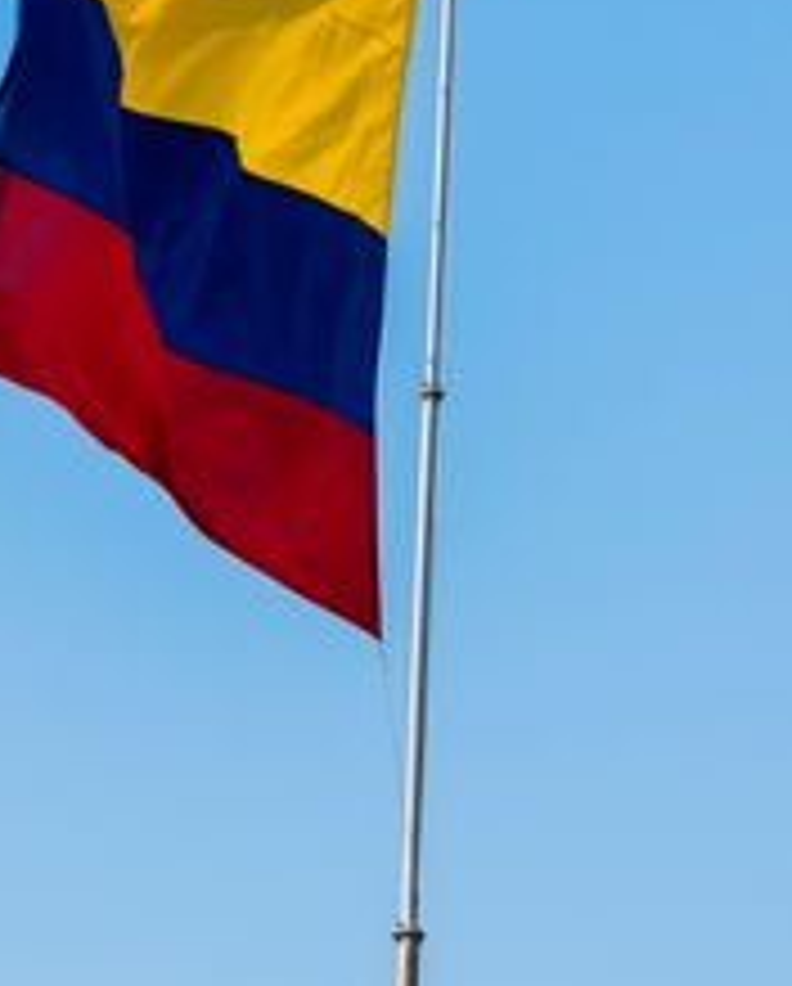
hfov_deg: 7.9
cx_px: 151
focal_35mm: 197
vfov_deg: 9.8
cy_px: 365
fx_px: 5756
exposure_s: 1/400
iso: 100
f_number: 8
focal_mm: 60
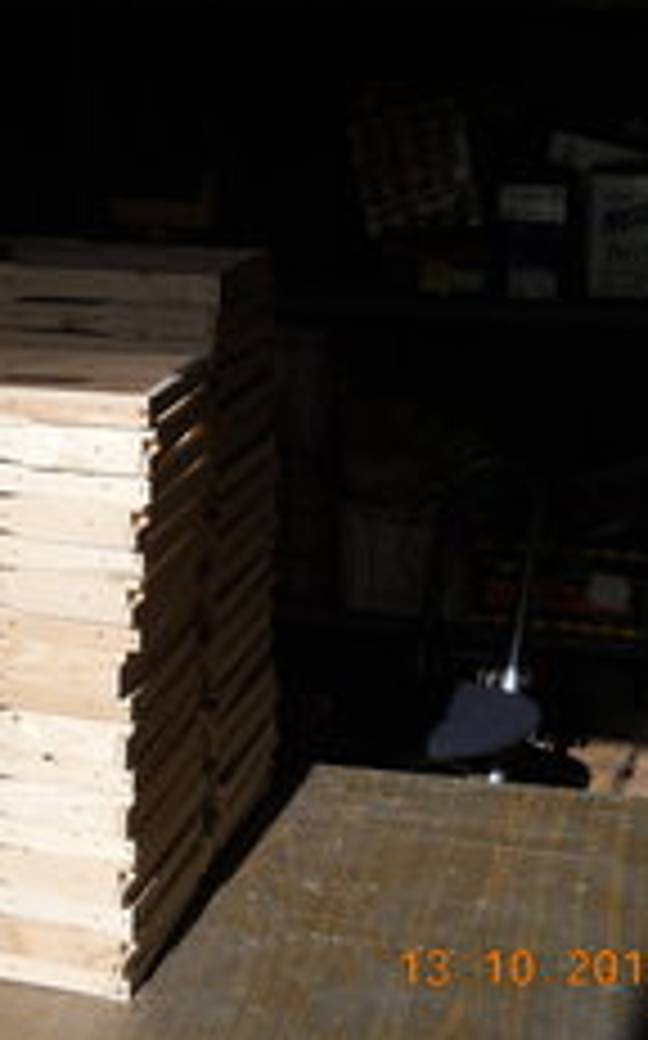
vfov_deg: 31.1
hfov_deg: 19.5
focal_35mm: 66
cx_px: 126
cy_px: 493
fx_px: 1868
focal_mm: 6.72
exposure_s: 1/500
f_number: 5.5
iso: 80
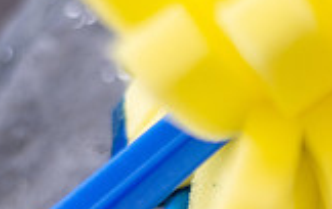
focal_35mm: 182
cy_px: 351
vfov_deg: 7.1
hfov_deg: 10.8
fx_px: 1650
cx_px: 588
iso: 1600
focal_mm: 50
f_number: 2.8
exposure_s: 1/320
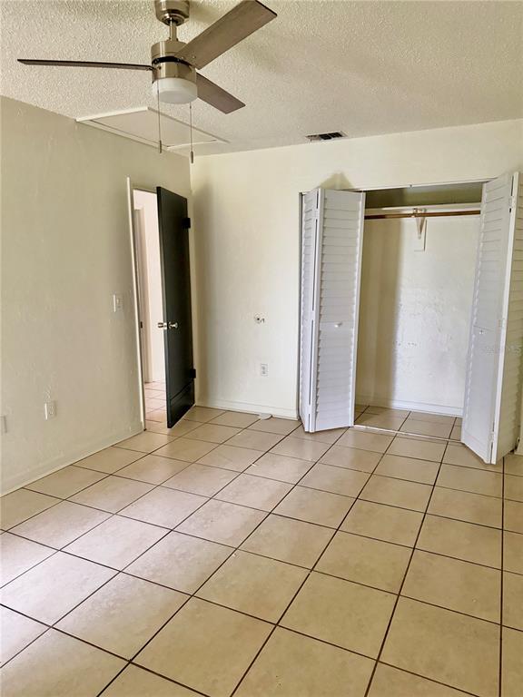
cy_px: 348
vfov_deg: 71.6
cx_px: 262
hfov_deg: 56.8
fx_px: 483
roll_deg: -0.1
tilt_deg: -9.9
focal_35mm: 24
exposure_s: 1/53
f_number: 1.78
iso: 800
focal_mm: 6.76
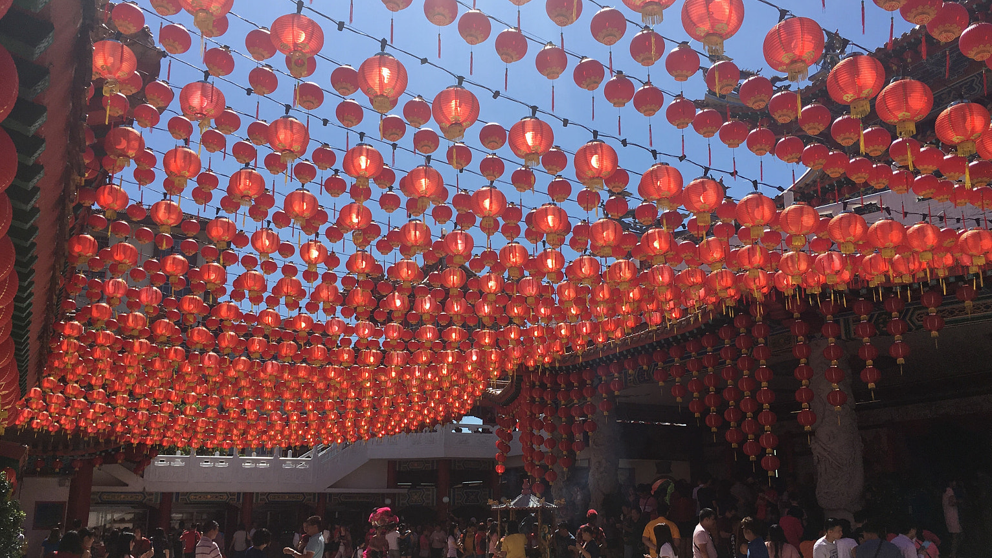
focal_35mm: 33
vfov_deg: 35.6
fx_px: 868
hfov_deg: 59.5
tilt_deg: +14.2
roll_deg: +0.6
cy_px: 320
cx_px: 507
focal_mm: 4.15
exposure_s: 1/2747
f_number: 2.2
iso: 25
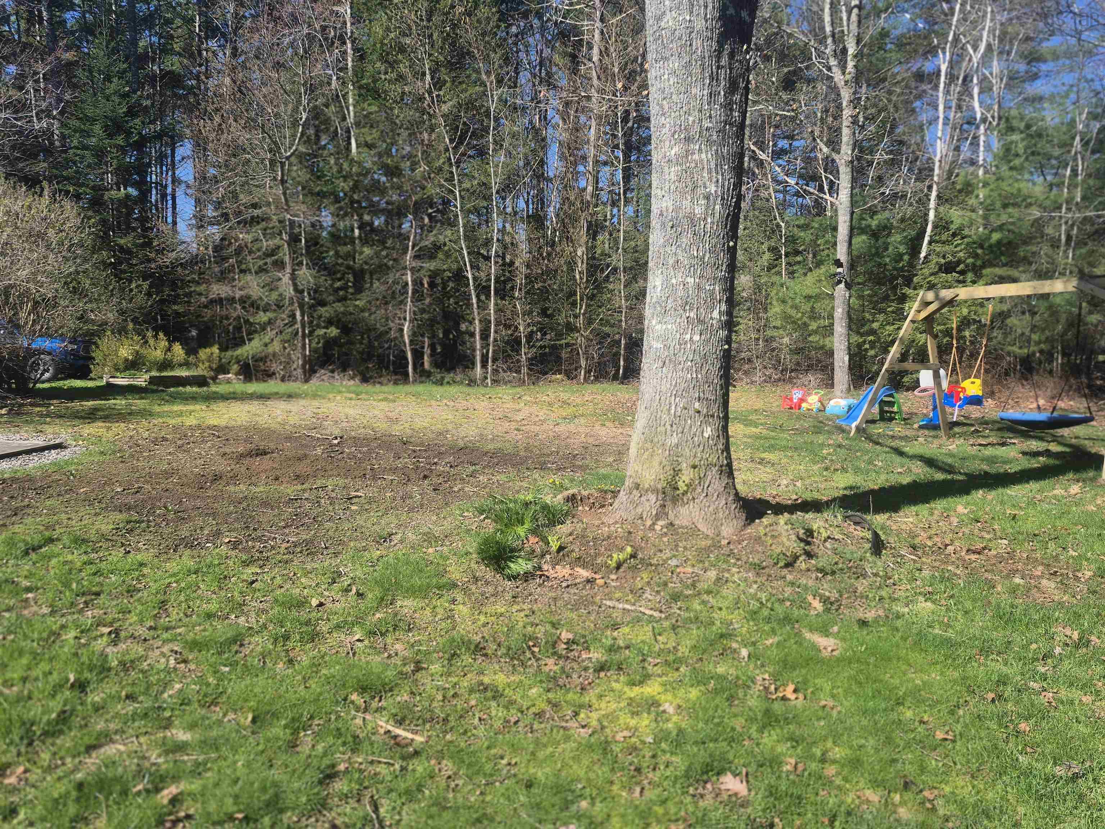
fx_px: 734
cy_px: 414
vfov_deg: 58.9
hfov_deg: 73.9
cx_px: 552
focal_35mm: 23
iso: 25
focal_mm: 5.4
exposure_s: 1/1260
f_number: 1.8
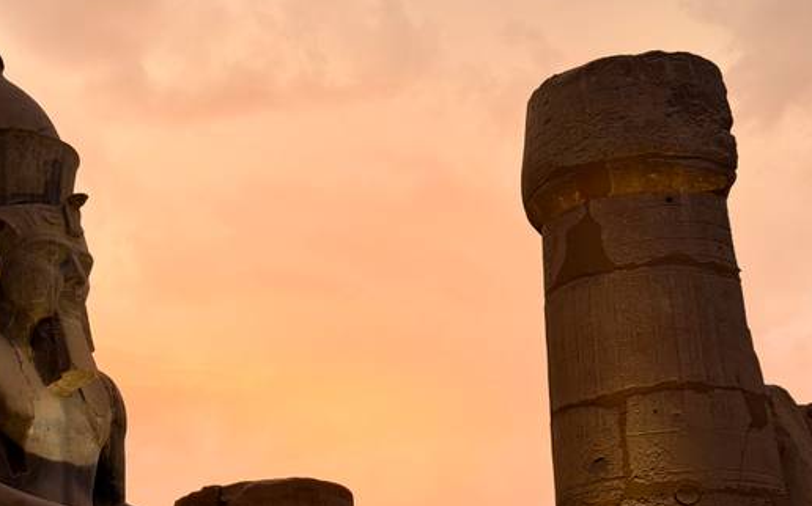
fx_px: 1571
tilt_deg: +18.8
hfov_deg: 28.8
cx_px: 274
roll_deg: +2.6
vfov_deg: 18.3
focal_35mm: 71
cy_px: 335
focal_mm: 6.76
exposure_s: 1/185
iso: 50
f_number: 1.78
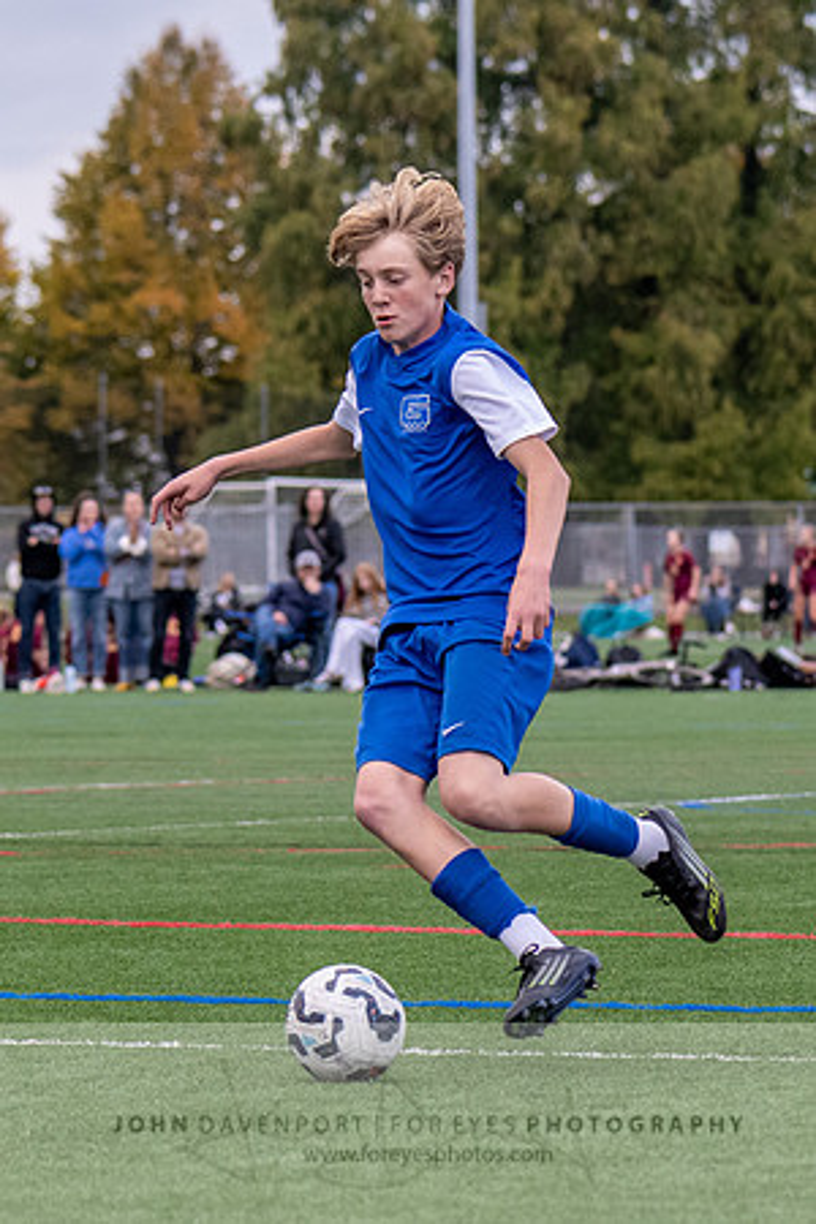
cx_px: 228
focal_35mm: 280
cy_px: 416
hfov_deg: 4.9
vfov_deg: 7.3
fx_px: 9526
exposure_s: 1/1000
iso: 1800
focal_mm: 120
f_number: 5
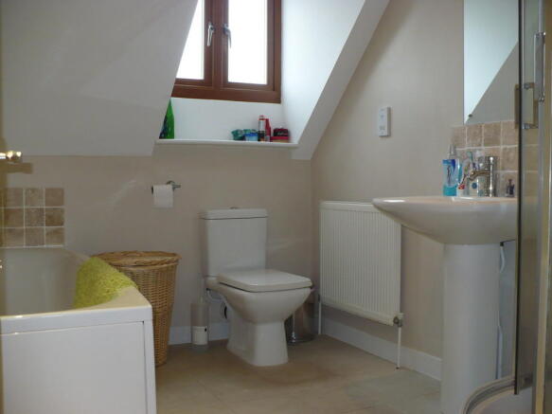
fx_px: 590
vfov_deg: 38.7
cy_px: 207
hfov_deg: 50.1
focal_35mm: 37
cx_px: 276
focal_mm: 6.1
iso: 200
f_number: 2.8
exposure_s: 1/30
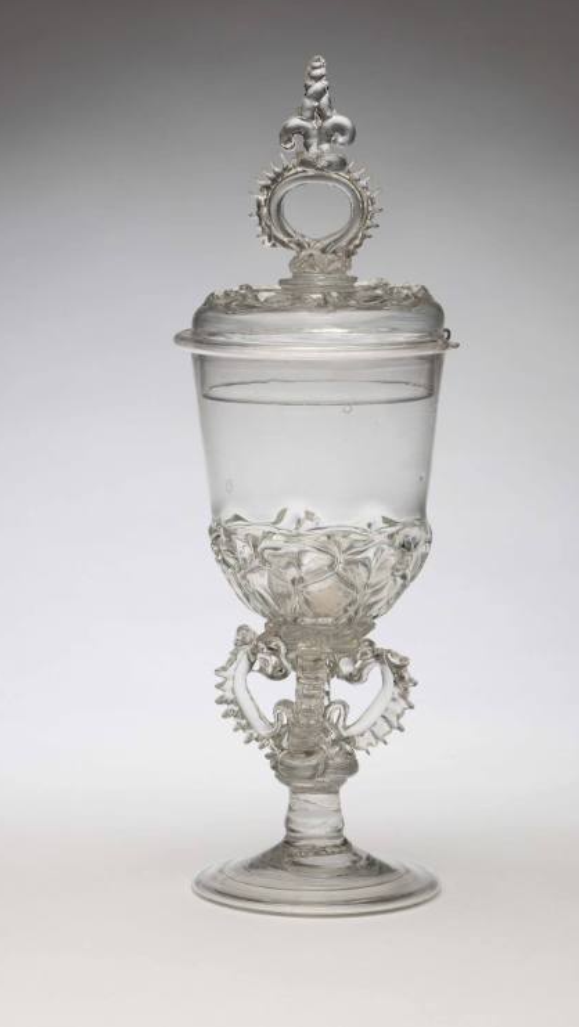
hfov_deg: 10.9
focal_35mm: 111
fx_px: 3026
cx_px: 317
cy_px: 514
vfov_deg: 19.3
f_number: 22
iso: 100
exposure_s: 1/160
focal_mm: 105
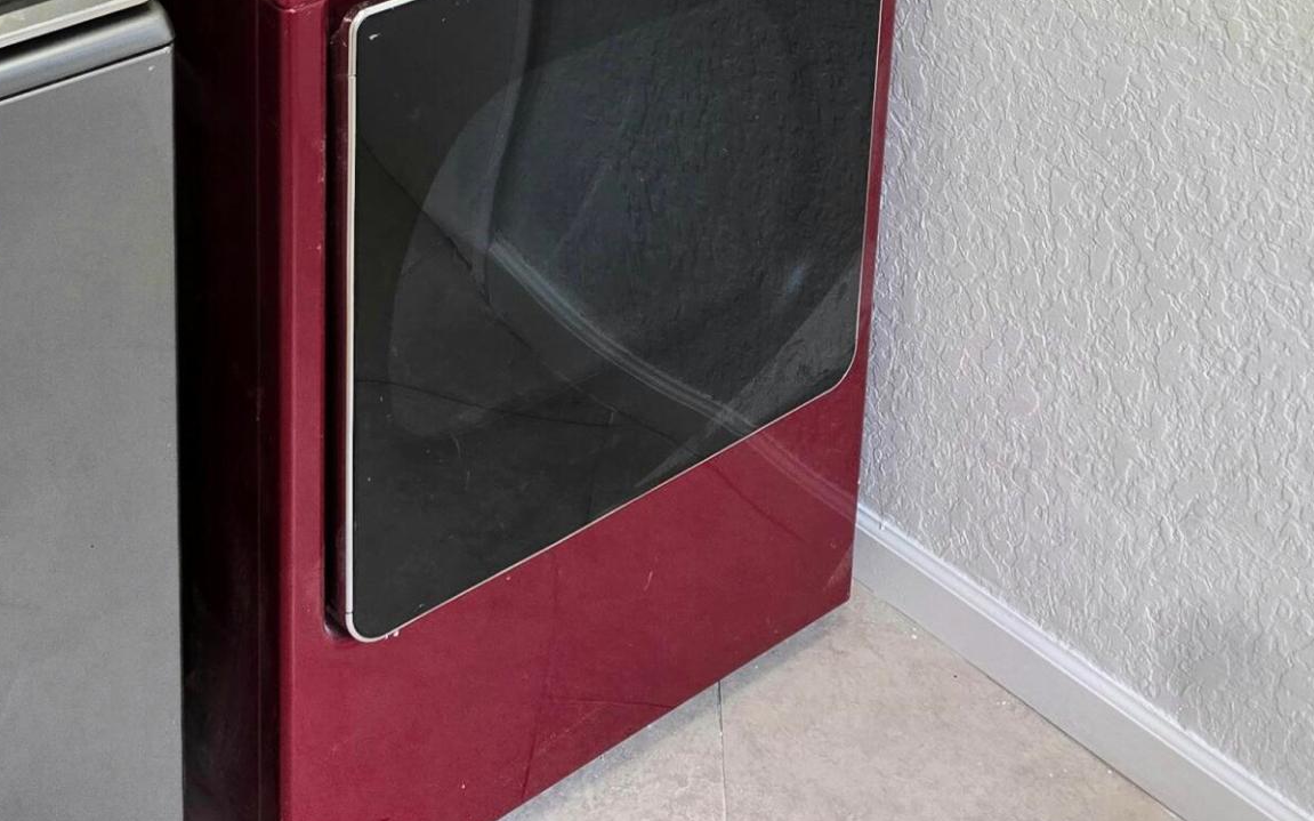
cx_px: 385
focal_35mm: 61
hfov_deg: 33.0
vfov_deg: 19.0
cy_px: -364
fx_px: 2184
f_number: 1.8
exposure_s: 1/120
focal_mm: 5.4
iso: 160
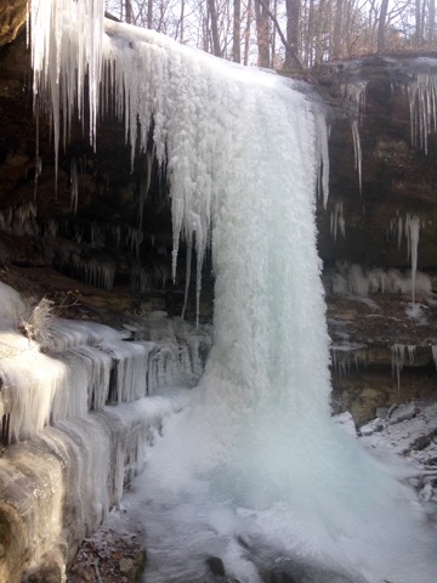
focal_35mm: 33
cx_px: 218
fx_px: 555
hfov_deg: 42.9
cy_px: 292
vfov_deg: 55.4
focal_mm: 4.12
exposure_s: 1/249
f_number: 2.4
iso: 50
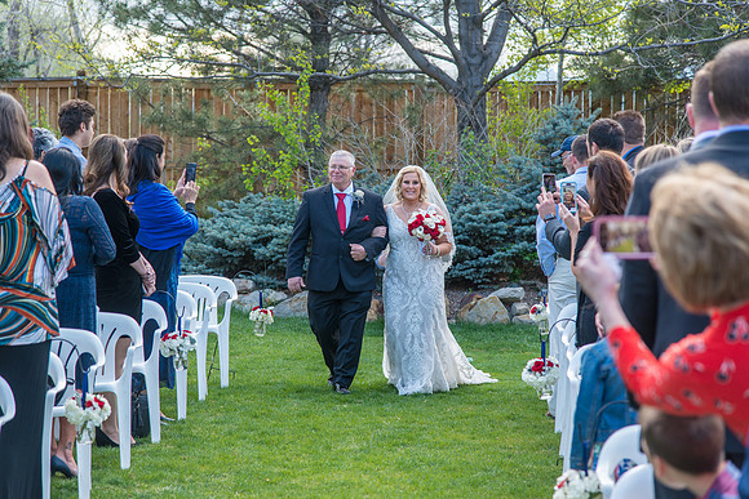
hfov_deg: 20.8
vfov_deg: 14.0
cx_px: 374
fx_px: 2039
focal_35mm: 98
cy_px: 250
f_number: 5
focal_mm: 98
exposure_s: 1/160
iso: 400
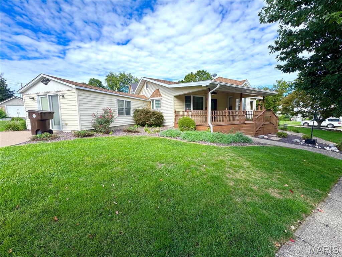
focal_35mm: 14
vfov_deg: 85.7
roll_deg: +0.7
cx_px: 171
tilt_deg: -6.7
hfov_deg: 102.1
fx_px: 138
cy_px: 128
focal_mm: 2.22
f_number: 2.2
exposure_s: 1/582
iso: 40
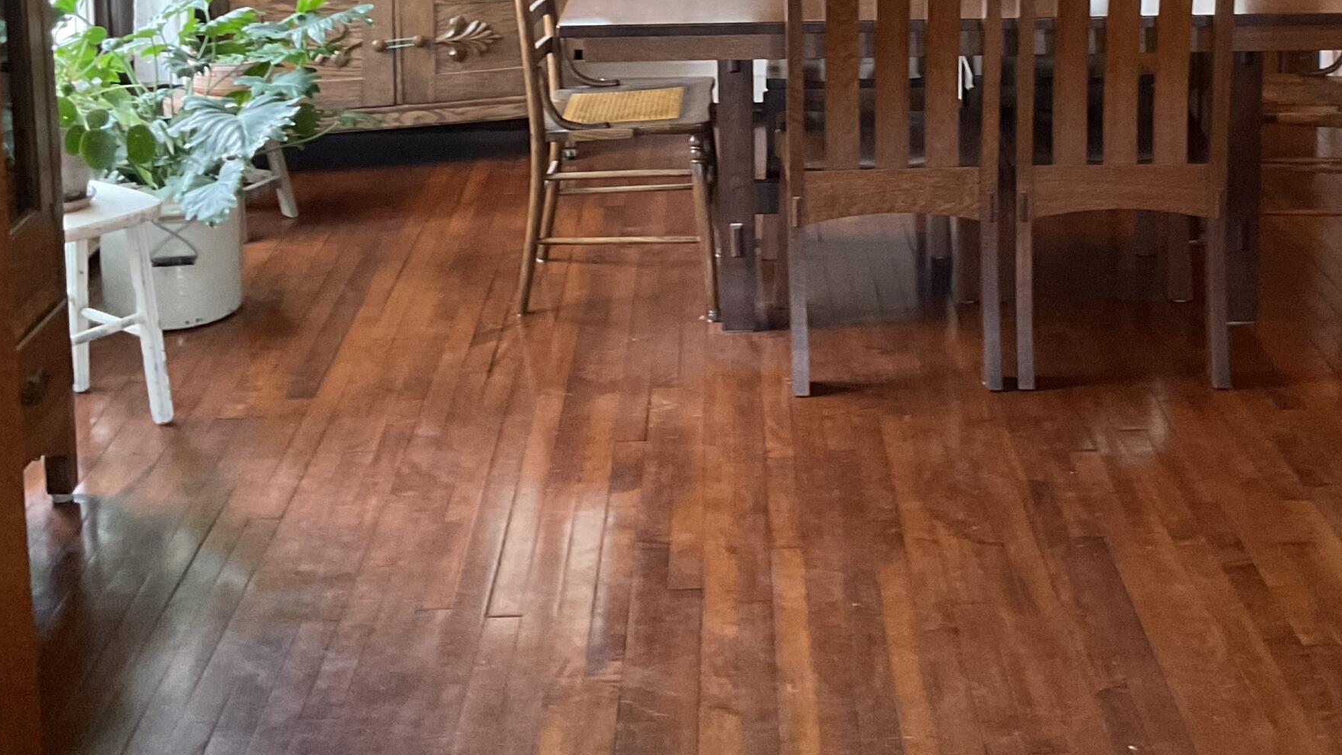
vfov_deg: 21.1
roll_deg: -0.8
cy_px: -84
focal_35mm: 54
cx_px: 834
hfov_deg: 38.3
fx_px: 1921
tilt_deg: -8.4
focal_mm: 3
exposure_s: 1/60
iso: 250
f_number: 1.8
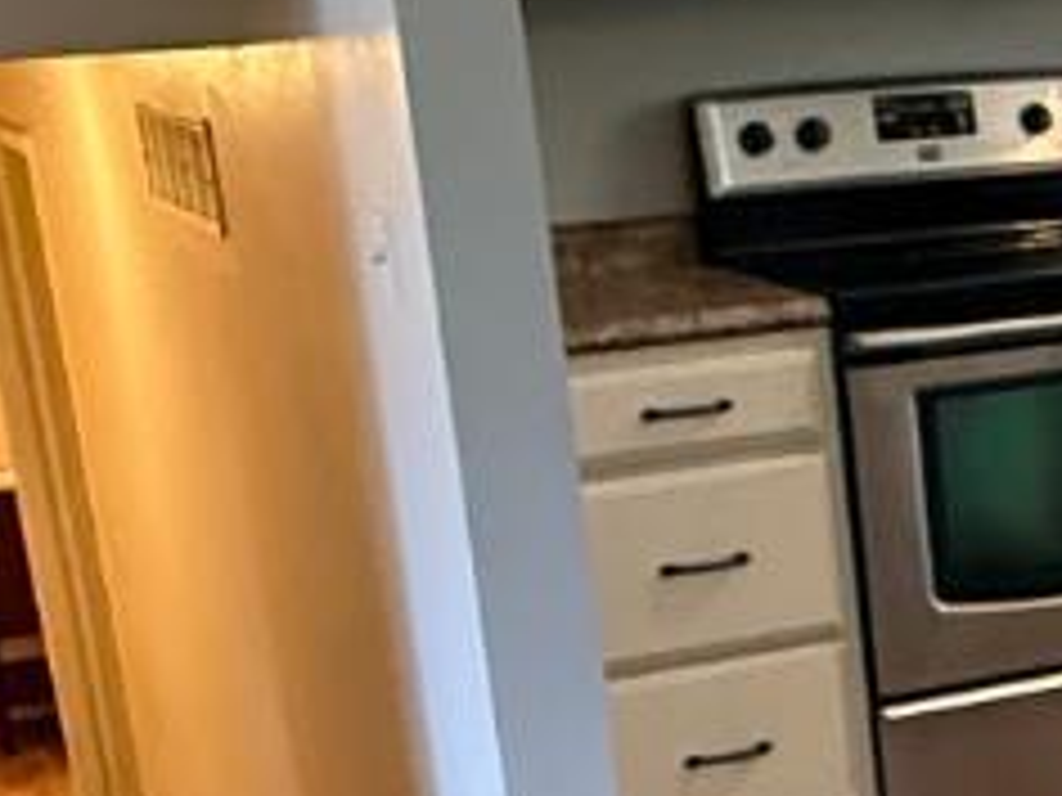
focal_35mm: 89
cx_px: 1530
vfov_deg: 16.4
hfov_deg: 19.5
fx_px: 2730
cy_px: 695
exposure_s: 1/60
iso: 800
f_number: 2.2
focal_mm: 2.22
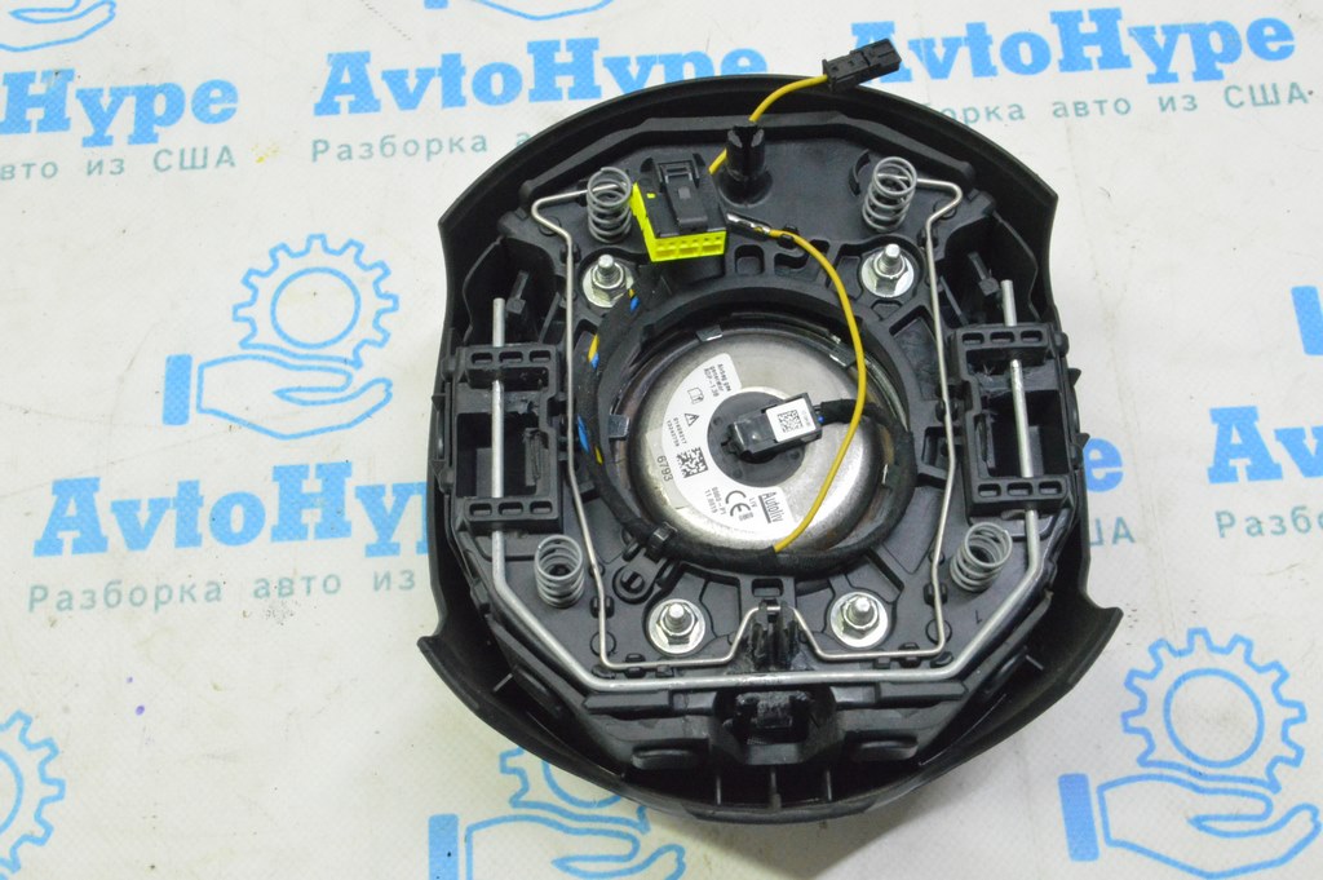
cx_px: 662
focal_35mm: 45
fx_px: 1652
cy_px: 440
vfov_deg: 29.8
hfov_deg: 43.6
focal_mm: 30
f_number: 20
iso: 6400
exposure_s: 1/20
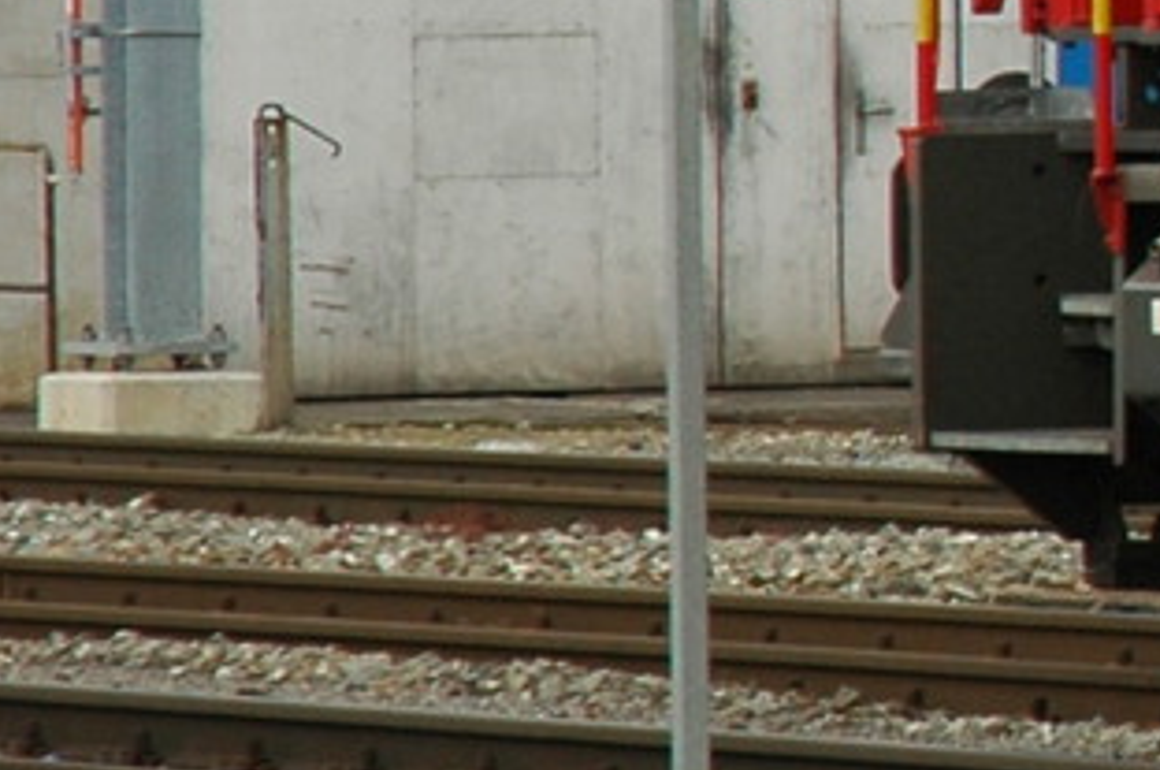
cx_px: 3532
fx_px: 19306
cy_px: -355
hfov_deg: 3.4
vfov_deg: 2.3
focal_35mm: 600
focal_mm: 65
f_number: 8
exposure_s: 1/250
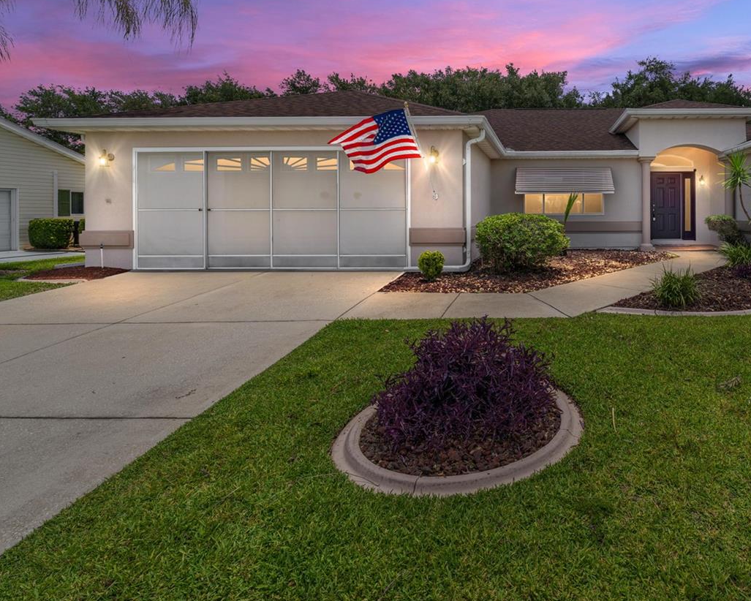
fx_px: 422
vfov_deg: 69.4
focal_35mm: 19
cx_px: 537
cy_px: 216
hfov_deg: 78.7
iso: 100
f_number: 8
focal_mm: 13
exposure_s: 1/320
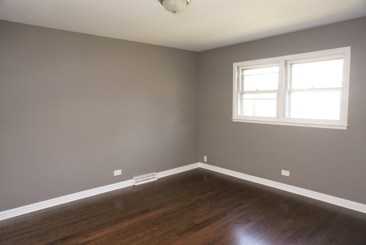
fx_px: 244
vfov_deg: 53.2
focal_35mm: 24
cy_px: 122
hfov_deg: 73.7
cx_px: 183
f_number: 4
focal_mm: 16
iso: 320
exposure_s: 1/60
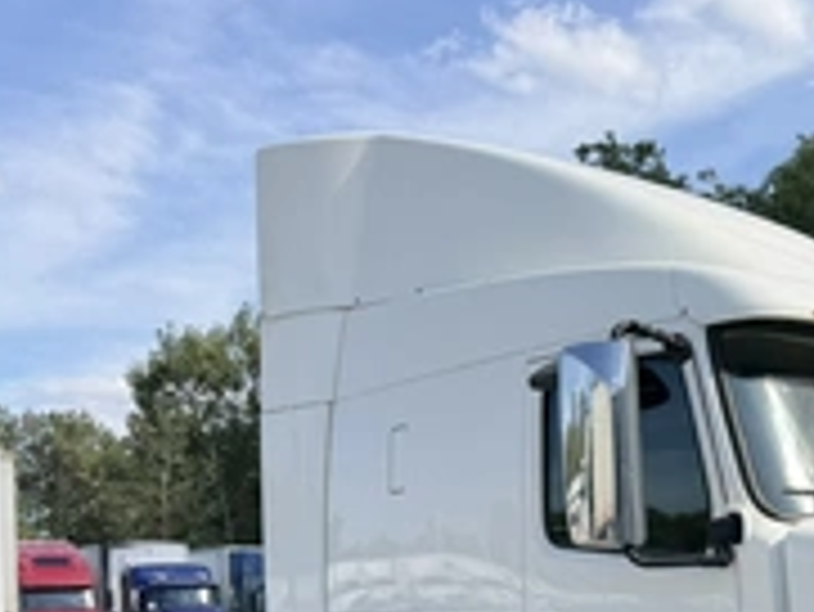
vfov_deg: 26.0
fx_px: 1247
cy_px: 621
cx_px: 801
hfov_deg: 33.3
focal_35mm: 53
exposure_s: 1/3279
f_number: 1.78
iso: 80
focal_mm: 6.76
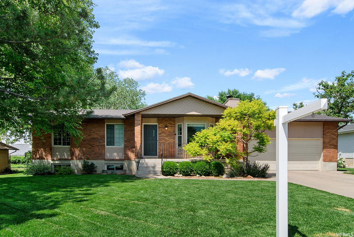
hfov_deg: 89.9
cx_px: 177
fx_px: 177
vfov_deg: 67.5
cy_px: 118
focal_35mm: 18
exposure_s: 1/200
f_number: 7.1
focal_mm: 12
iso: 100
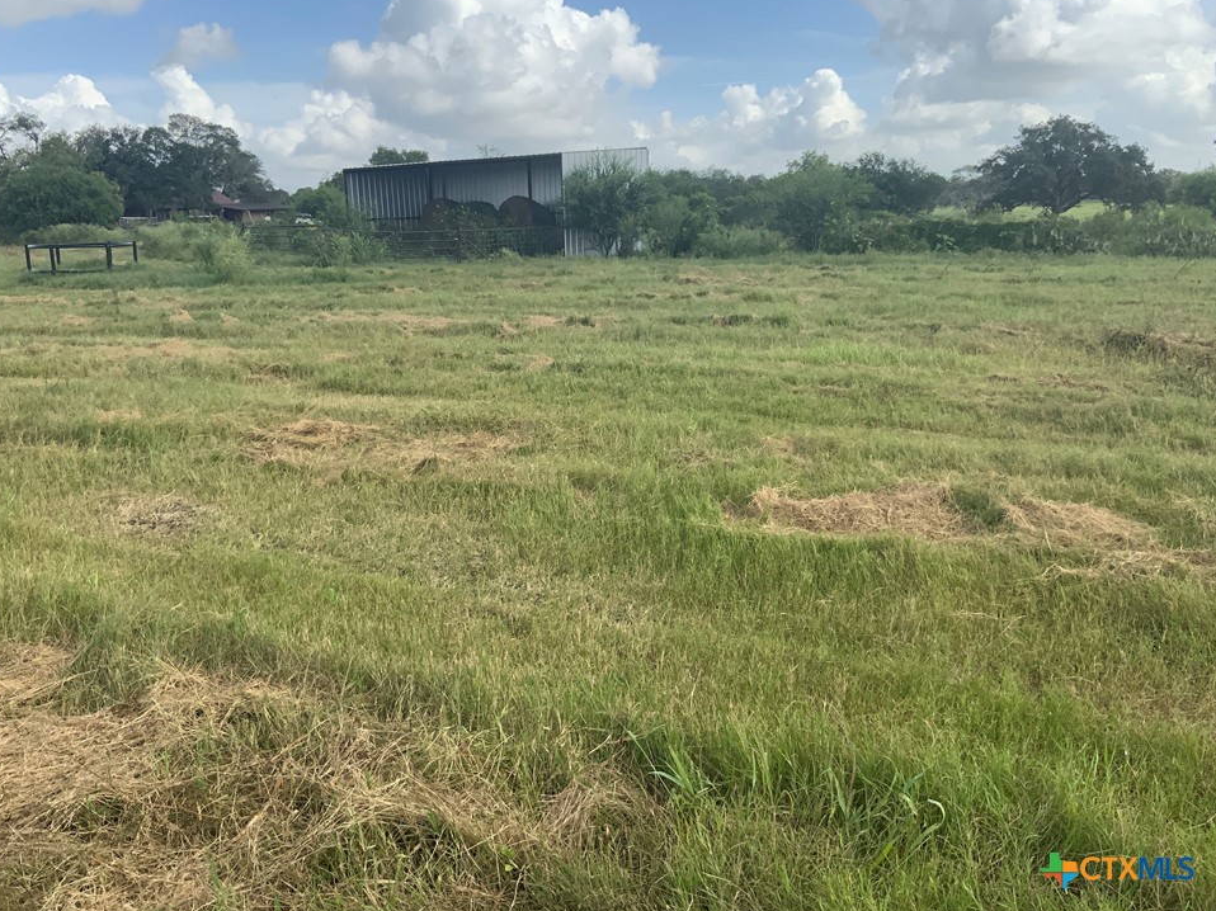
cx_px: 575
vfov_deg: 45.4
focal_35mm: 31
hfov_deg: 58.3
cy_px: 428
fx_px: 1089
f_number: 1.8
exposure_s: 1/1490
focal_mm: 3
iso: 16
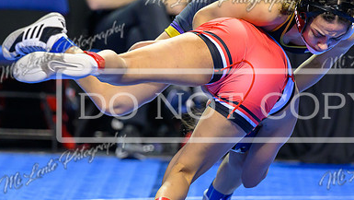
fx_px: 4245
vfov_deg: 2.7
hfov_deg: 4.8
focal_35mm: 452
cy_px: 71
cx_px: 185
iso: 2500
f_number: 2.8
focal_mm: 200
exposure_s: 1/800
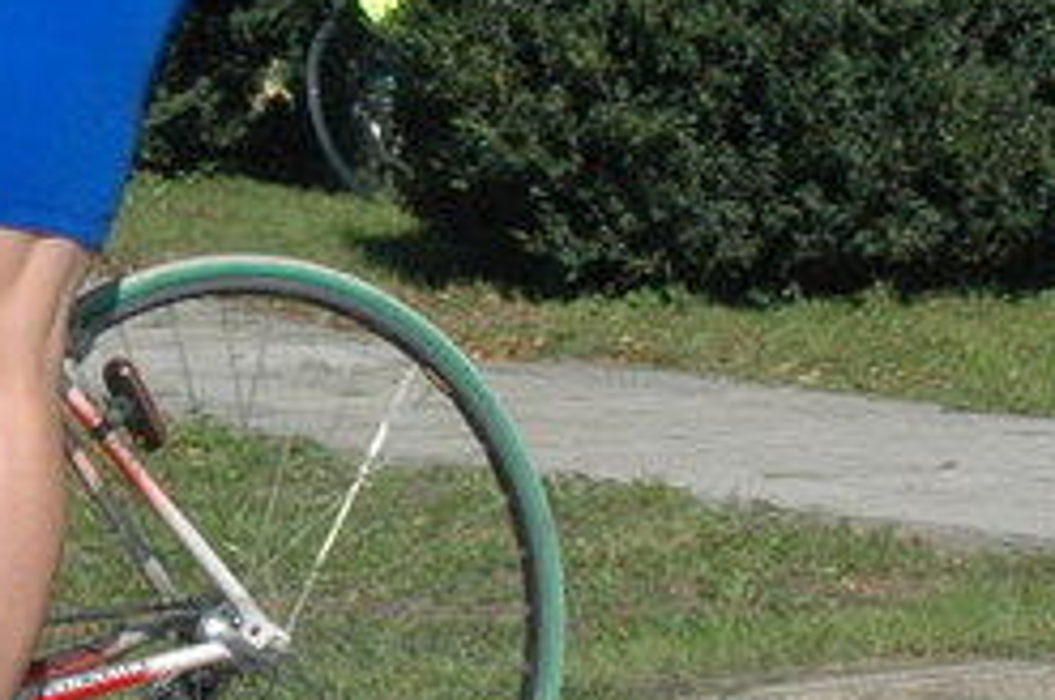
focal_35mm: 179
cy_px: 38
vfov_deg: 7.6
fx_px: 5239
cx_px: -333
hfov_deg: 11.2
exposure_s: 1/500
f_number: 13
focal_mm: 28
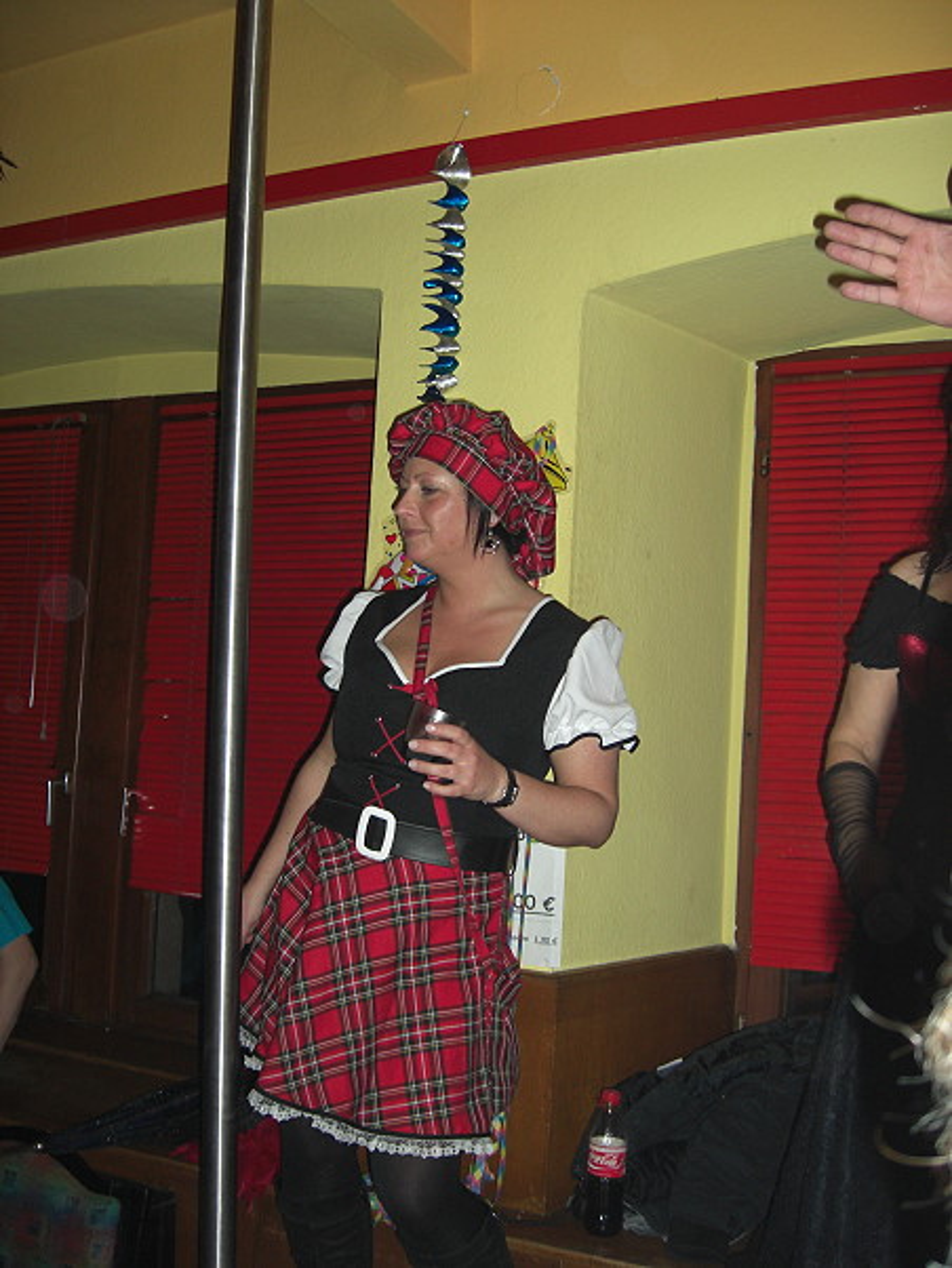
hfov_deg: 37.7
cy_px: 634
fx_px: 1392
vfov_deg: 49.0
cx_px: 476
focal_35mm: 38
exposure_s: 1/60
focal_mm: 7.9
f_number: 2.8
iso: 200
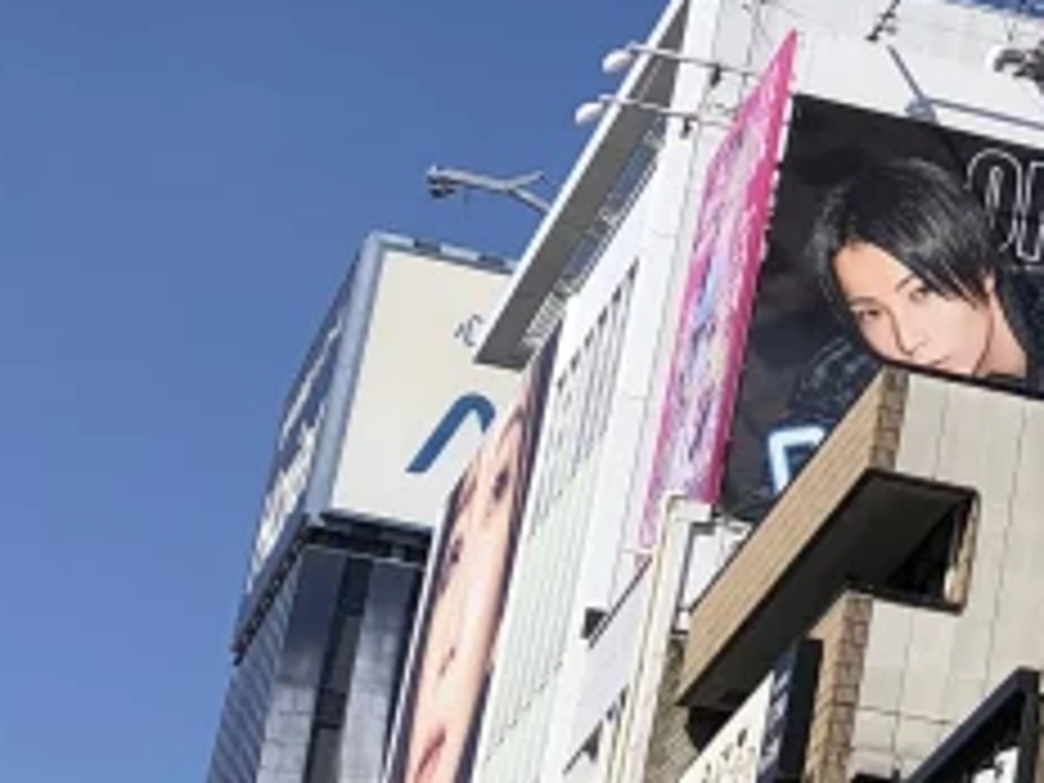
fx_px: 4373
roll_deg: -3.8
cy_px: 122
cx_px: 1696
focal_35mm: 145
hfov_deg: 12.7
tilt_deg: +27.9
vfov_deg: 10.2
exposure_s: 1/3436
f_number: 1.8
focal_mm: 4
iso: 25
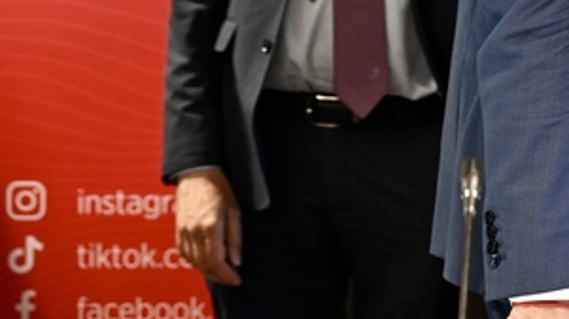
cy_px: -173
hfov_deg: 11.4
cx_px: 726
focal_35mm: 184
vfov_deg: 6.5
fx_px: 2775
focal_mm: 66
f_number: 4
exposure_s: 1/80
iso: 2500
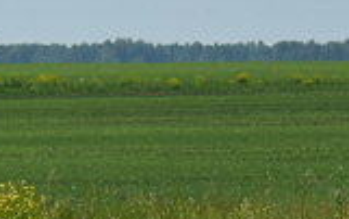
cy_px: -217
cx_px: -848
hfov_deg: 3.7
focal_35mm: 546
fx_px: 5199
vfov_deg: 2.4
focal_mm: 48
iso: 200
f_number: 6.3
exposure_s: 1/1250
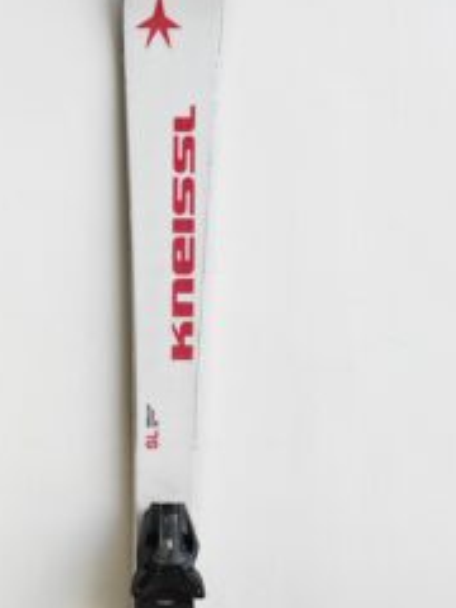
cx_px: -28
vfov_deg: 23.3
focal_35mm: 80
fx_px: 1405
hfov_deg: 17.9
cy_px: 616
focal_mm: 6.57
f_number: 1.68
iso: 50
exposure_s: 1/174
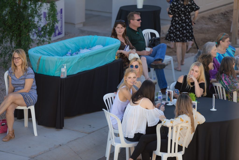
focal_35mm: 200
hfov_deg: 10.3
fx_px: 1328
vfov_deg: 6.9
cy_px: 80
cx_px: 120
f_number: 2.8
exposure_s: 1/1000
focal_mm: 200
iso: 140
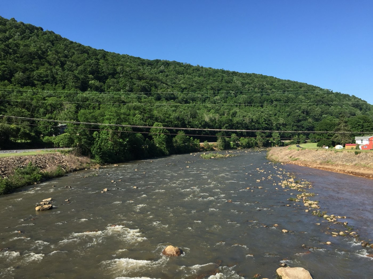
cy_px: 140
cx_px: 186
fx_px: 312
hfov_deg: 61.7
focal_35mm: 29
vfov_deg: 48.2
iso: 32
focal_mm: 4.15
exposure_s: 1/1099
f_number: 2.2
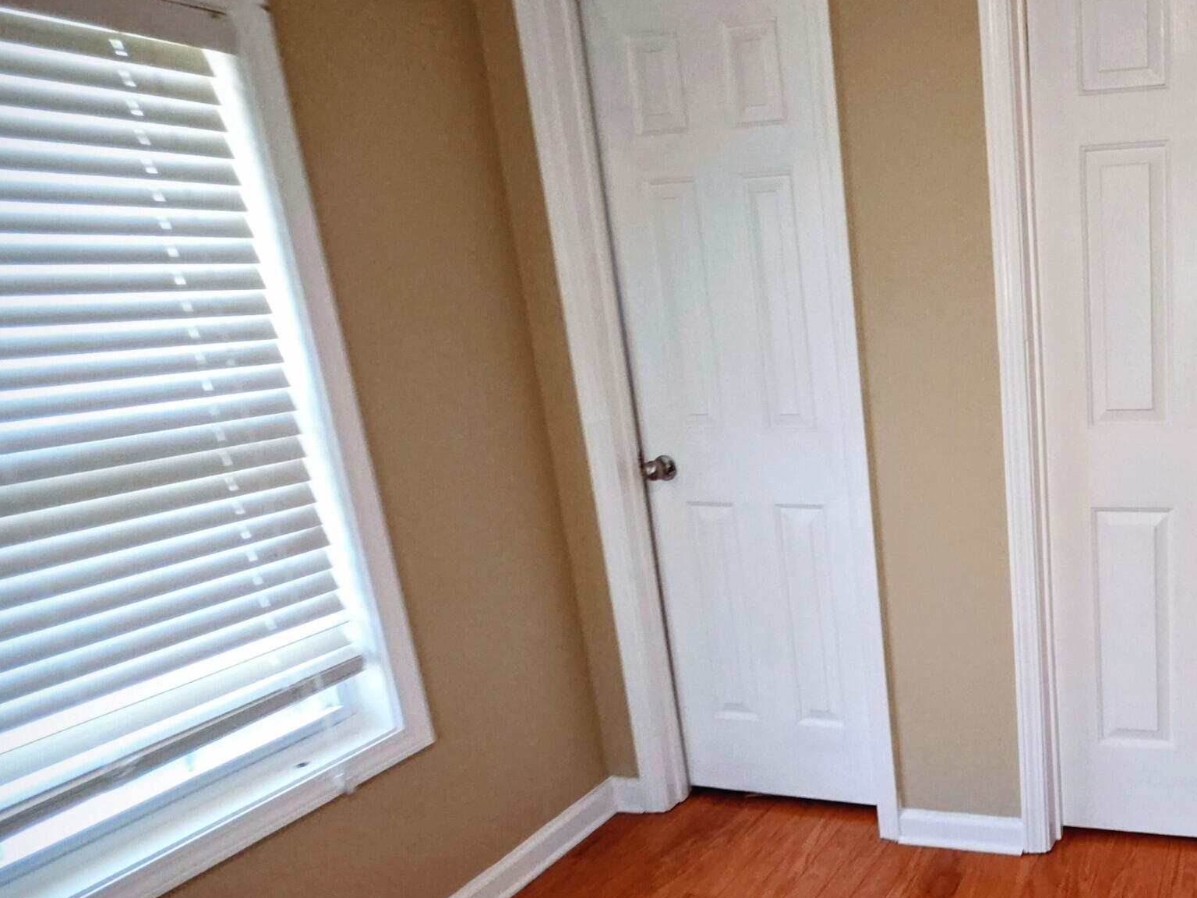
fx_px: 899
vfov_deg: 52.8
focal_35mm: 26
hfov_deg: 58.3
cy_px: 527
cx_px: 1061
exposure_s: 1/60
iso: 160
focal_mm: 2.2
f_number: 1.9
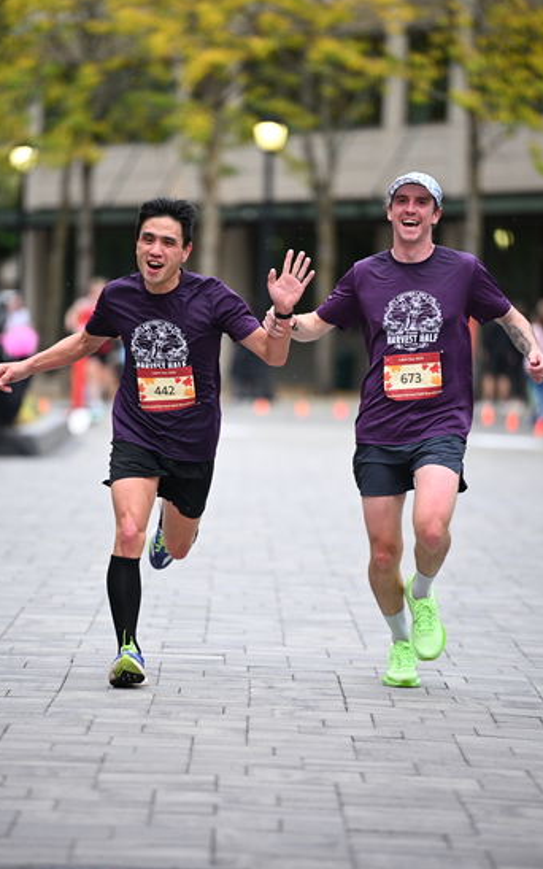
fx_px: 4853
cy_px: 434
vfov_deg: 10.2
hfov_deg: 6.4
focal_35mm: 205
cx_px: 255
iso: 1250
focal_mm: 200
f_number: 2.8
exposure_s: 1/1250
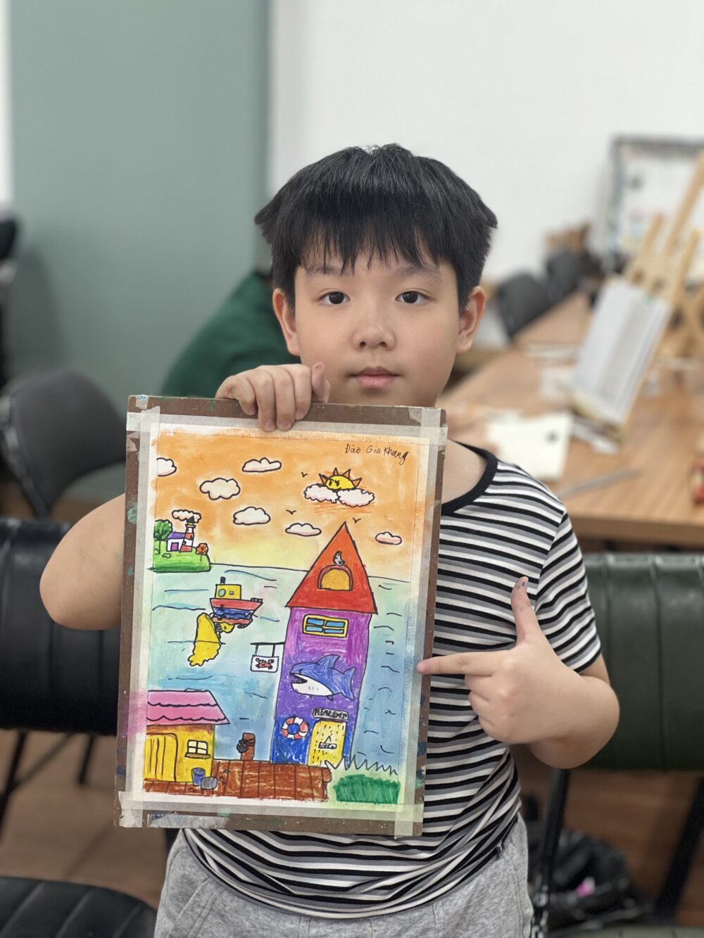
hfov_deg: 19.1
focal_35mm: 77
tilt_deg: -12.4
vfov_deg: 25.3
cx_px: 352
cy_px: 469
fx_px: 2088
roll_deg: -1.7
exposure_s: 1/100
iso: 200
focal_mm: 9
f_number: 2.8
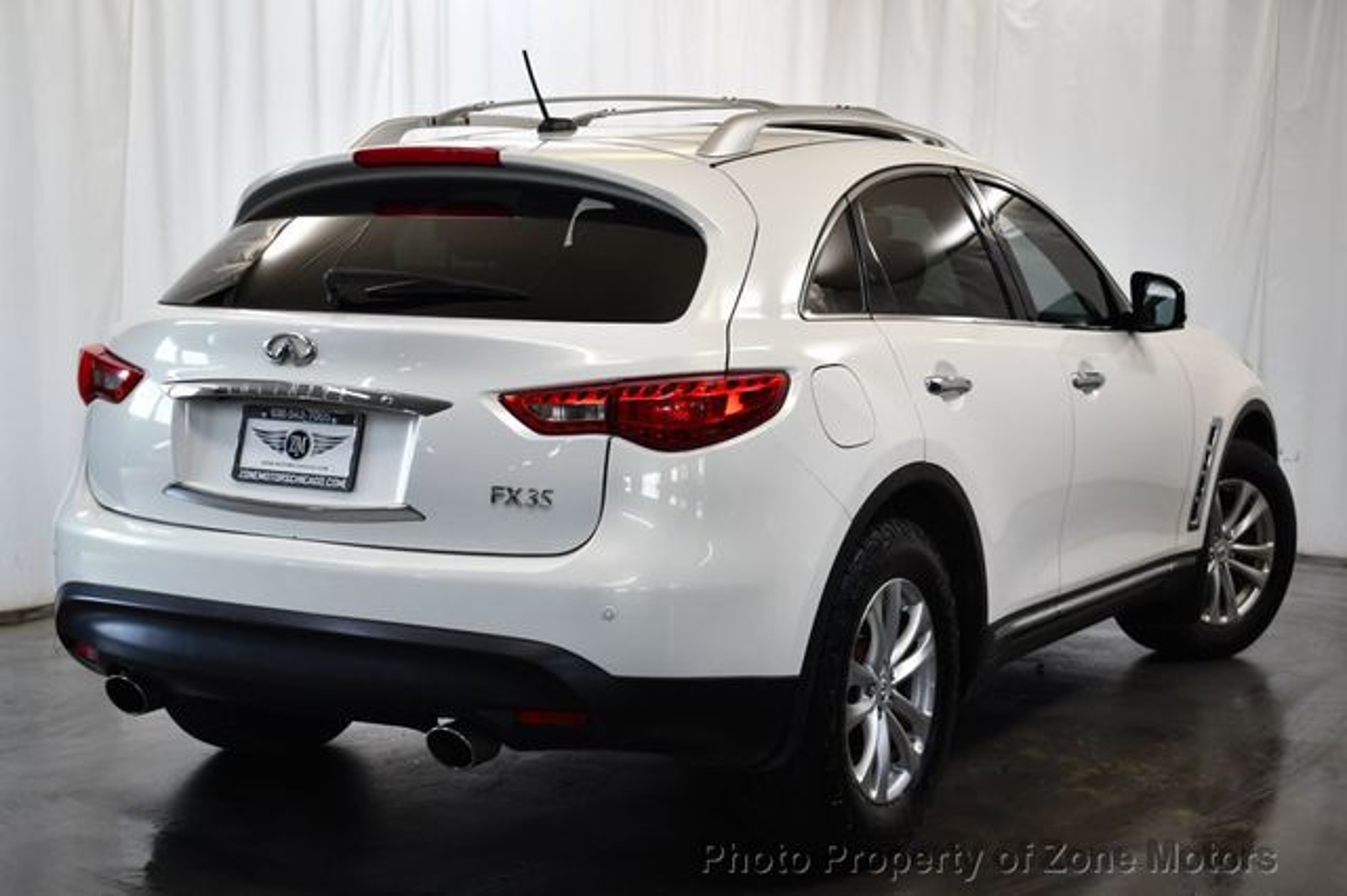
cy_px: 448
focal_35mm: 57
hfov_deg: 35.1
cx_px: 674
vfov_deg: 23.8
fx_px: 2132
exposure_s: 1/125
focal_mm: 38
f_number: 4.8
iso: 800
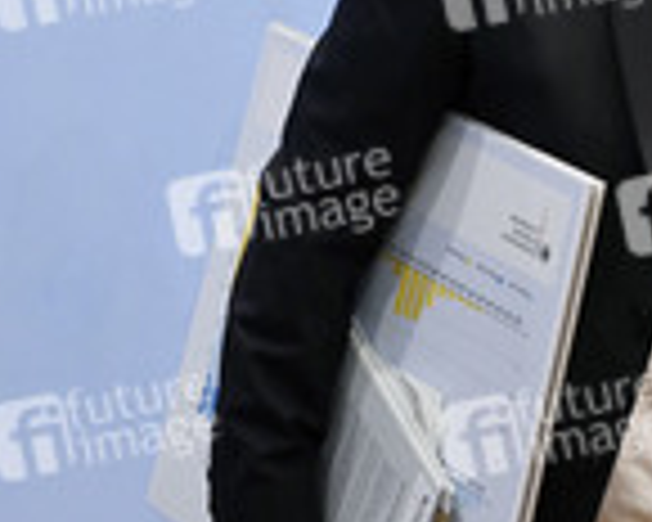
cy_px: 90
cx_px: 614
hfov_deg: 10.2
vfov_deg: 8.2
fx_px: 3647
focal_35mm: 189
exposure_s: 1/400
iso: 4000
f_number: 5.6
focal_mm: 65
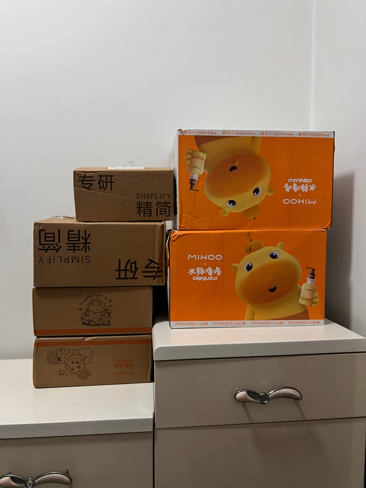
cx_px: 183
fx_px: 367
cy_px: 244
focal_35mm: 26
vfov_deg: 67.3
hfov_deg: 53.1
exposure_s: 1/50
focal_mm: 5.7
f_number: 1.5
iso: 100
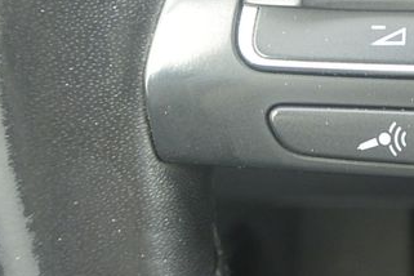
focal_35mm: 86
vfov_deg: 15.7
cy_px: 41
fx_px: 989
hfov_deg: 21.7
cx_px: 509
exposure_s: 1/60
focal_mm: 10
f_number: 3.5
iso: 400
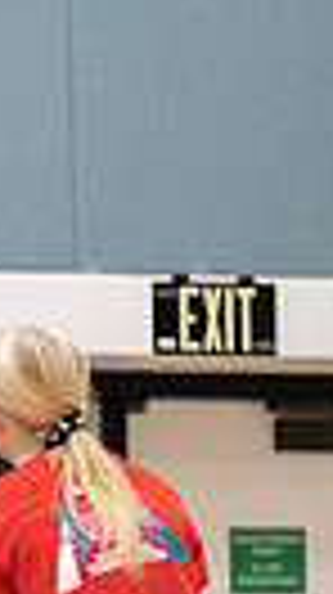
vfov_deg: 5.8
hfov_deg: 3.2
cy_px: 523
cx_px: -766
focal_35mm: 370
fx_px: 5823
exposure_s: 1/1600
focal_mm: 50
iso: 800
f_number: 1.2
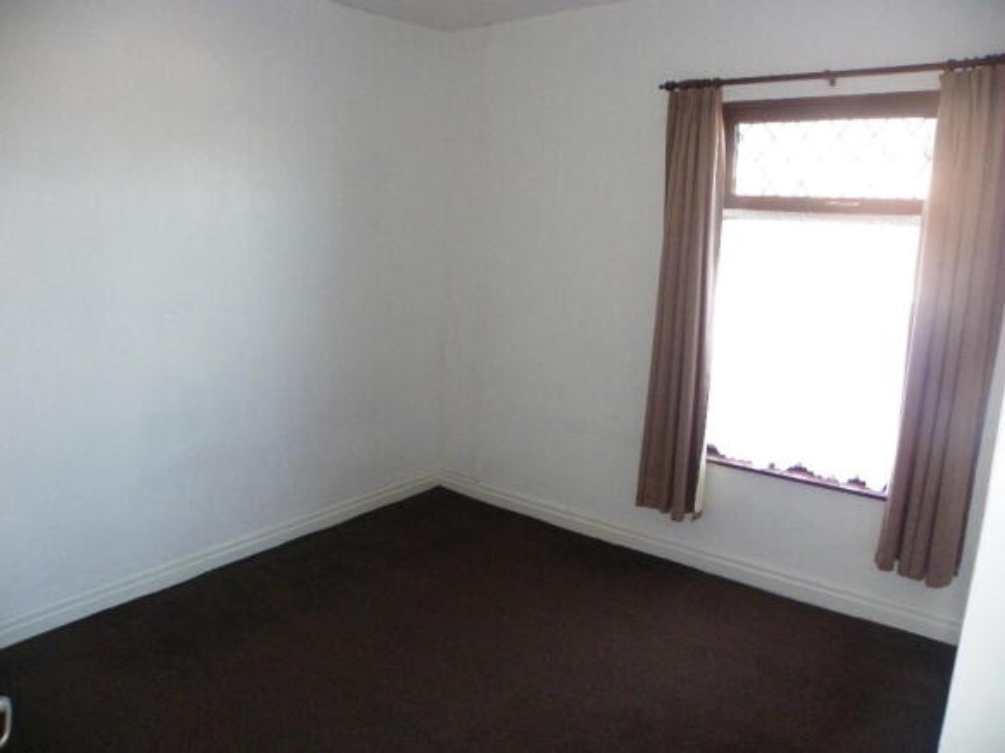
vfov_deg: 53.0
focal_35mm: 26
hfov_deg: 67.3
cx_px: 502
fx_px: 755
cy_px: 376
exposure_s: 1/60
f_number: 2.8
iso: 400
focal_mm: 4.6
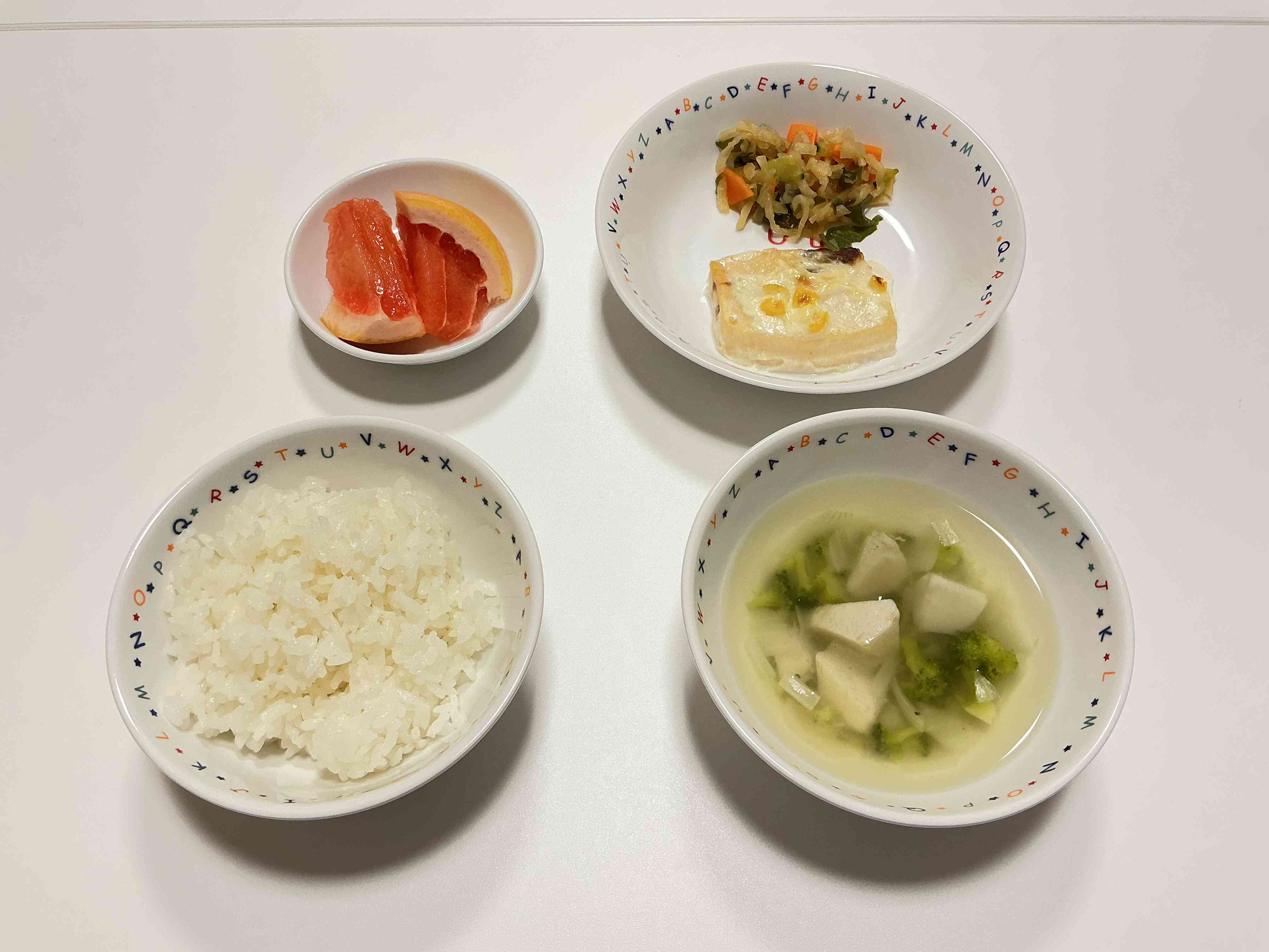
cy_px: 476
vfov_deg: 48.2
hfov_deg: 61.7
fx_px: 1063
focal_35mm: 29
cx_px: 634
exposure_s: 1/120
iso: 64
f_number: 1.8
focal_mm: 3
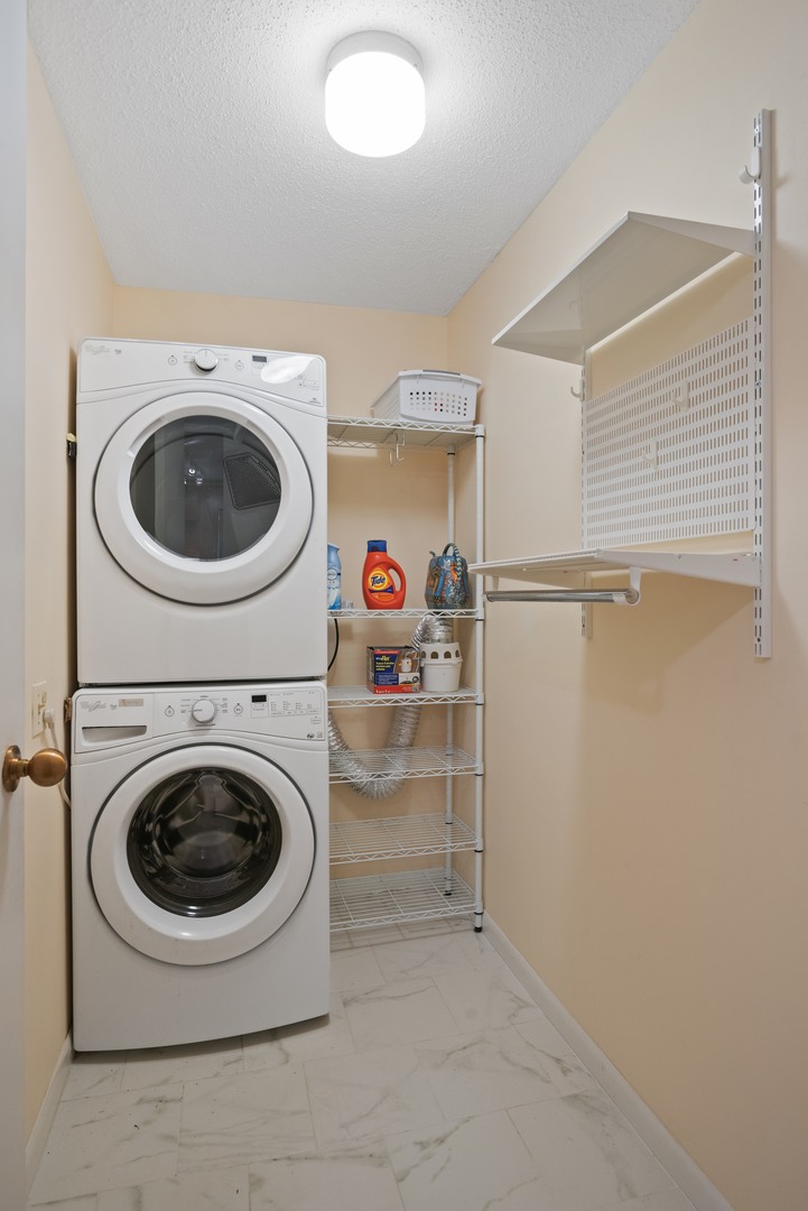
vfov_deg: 84.0
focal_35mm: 20
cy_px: 606
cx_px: 404
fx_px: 673
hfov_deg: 62.0
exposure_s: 1/3
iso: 500
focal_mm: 20
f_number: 8
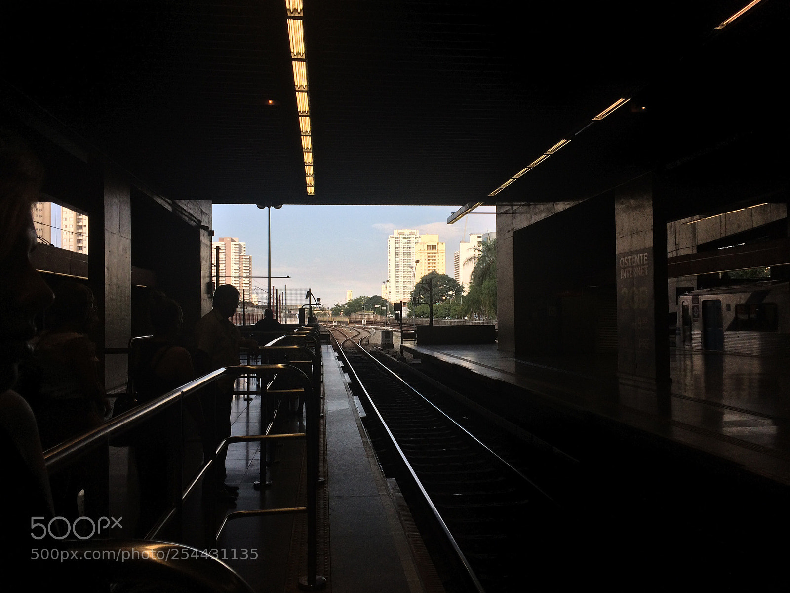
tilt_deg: +0.1
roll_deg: +2.3
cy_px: 296
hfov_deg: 61.7
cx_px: 395
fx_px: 662
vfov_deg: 48.2
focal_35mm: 29
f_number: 2.2
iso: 32
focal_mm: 4.15
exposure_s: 1/1953
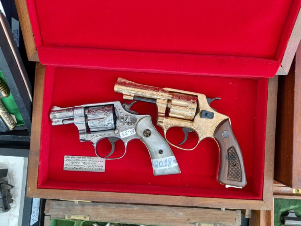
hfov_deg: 69.4
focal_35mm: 25
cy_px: 113
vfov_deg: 54.9
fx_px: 217
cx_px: 150
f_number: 2
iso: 64
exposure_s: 1/50
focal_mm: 4.6
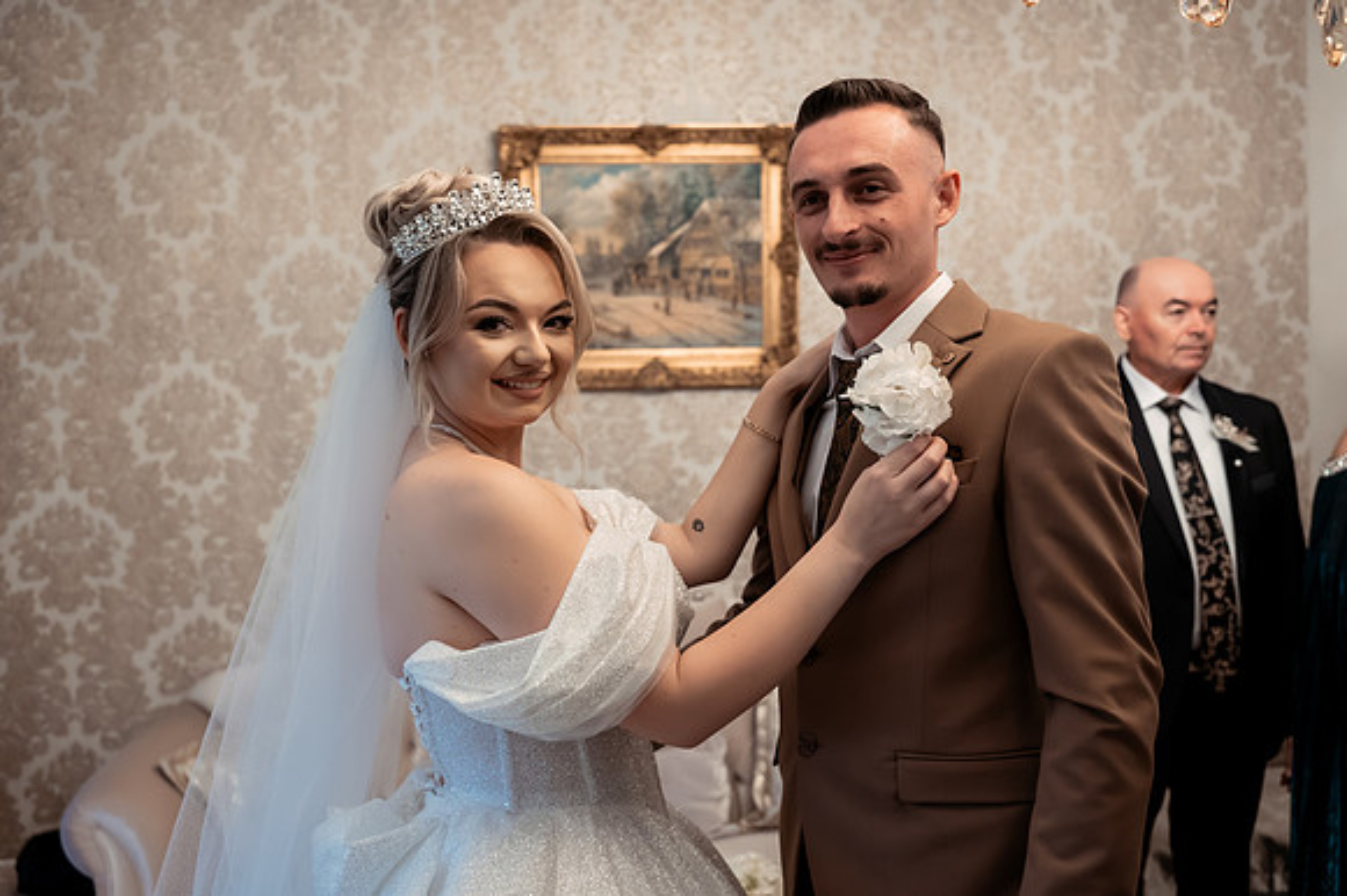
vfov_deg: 38.8
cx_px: 674
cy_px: 448
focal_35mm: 34
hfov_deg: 55.7
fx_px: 1273
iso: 3200
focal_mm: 33
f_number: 3.2
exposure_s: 1/200
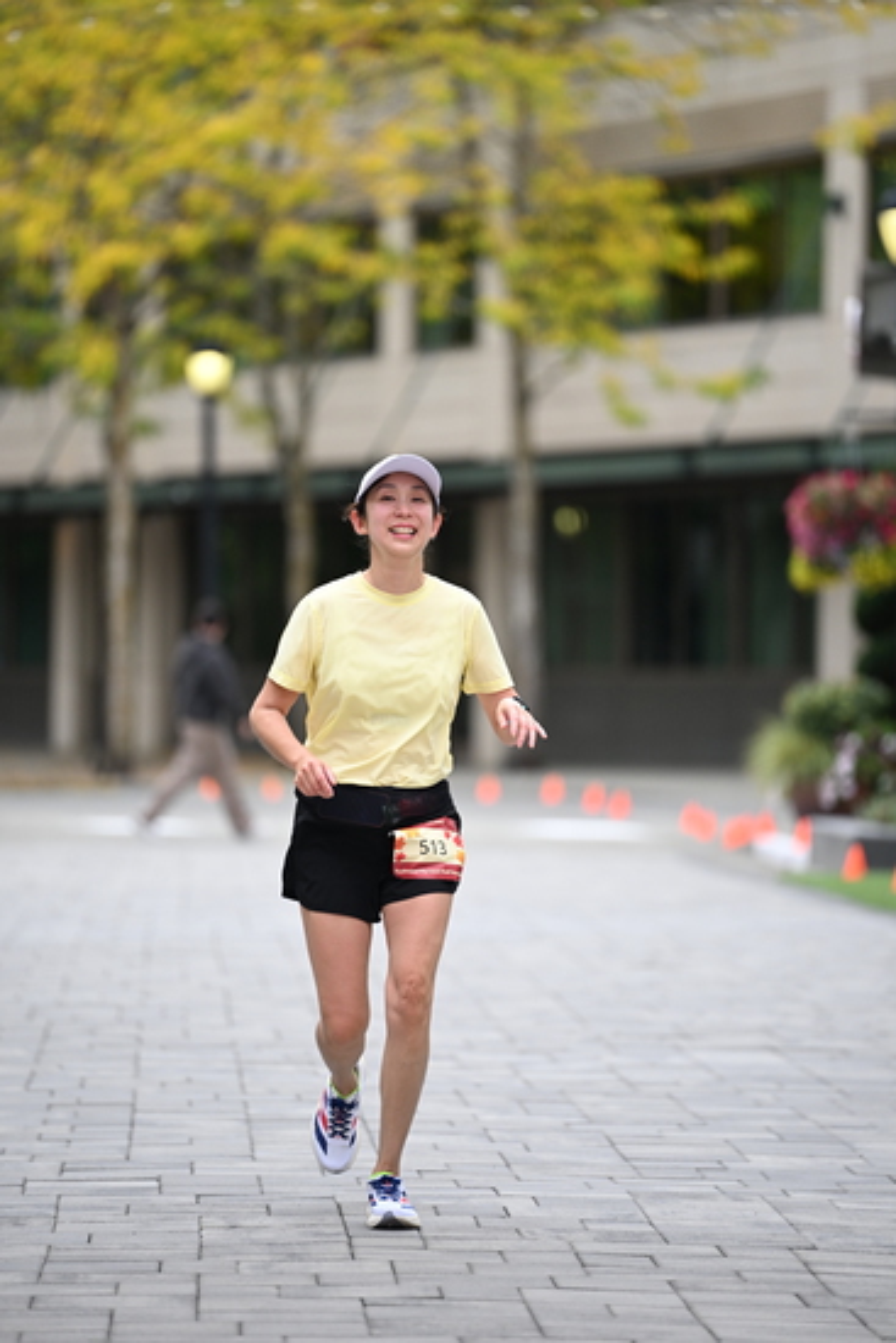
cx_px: 448
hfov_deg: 6.9
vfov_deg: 10.3
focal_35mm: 200
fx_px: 7461
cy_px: 672
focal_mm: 200
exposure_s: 1/2000
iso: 640
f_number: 2.8
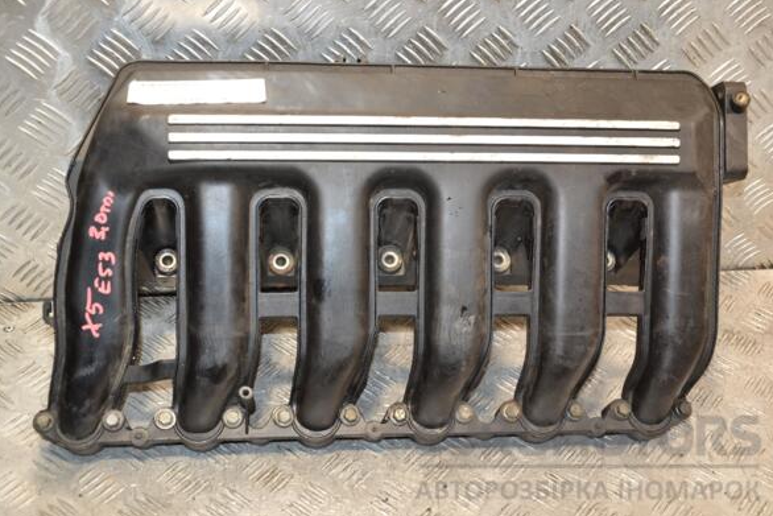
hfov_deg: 45.4
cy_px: 260
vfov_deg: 31.2
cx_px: 390
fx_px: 923
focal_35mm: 43
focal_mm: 28
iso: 800
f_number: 5
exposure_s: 1/125
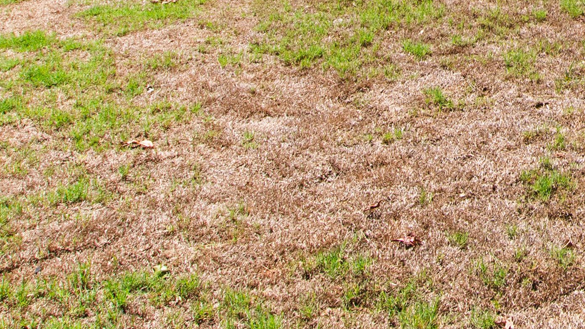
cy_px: -212
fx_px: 962
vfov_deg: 16.9
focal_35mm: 62
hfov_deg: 24.5
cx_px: 921
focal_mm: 10
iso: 100
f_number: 8
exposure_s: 1/160
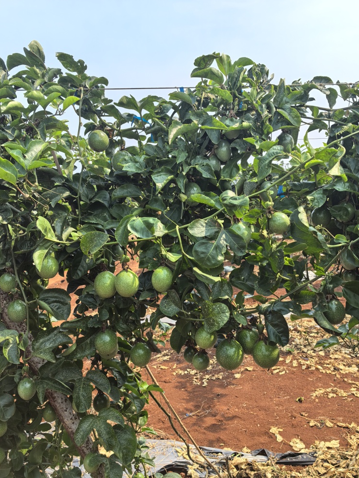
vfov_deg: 61.6
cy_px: 249
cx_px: 184
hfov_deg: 48.2
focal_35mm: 29
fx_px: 401
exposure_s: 1/679
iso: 50
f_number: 2
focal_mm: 6.98
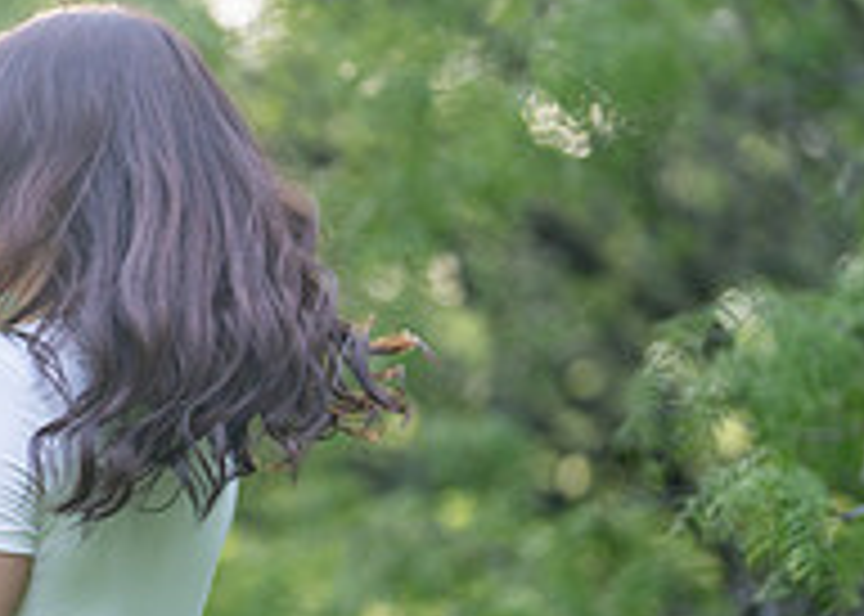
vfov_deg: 8.9
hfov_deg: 12.3
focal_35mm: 162
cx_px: -18
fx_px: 3974
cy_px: 445
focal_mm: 50
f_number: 1.2
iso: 160
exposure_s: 1/800
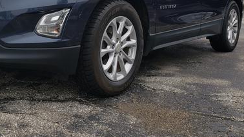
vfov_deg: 24.1
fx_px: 310
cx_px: 78
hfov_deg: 42.3
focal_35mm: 48
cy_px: 10
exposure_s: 1/388
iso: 50
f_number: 2.4
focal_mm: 4.3
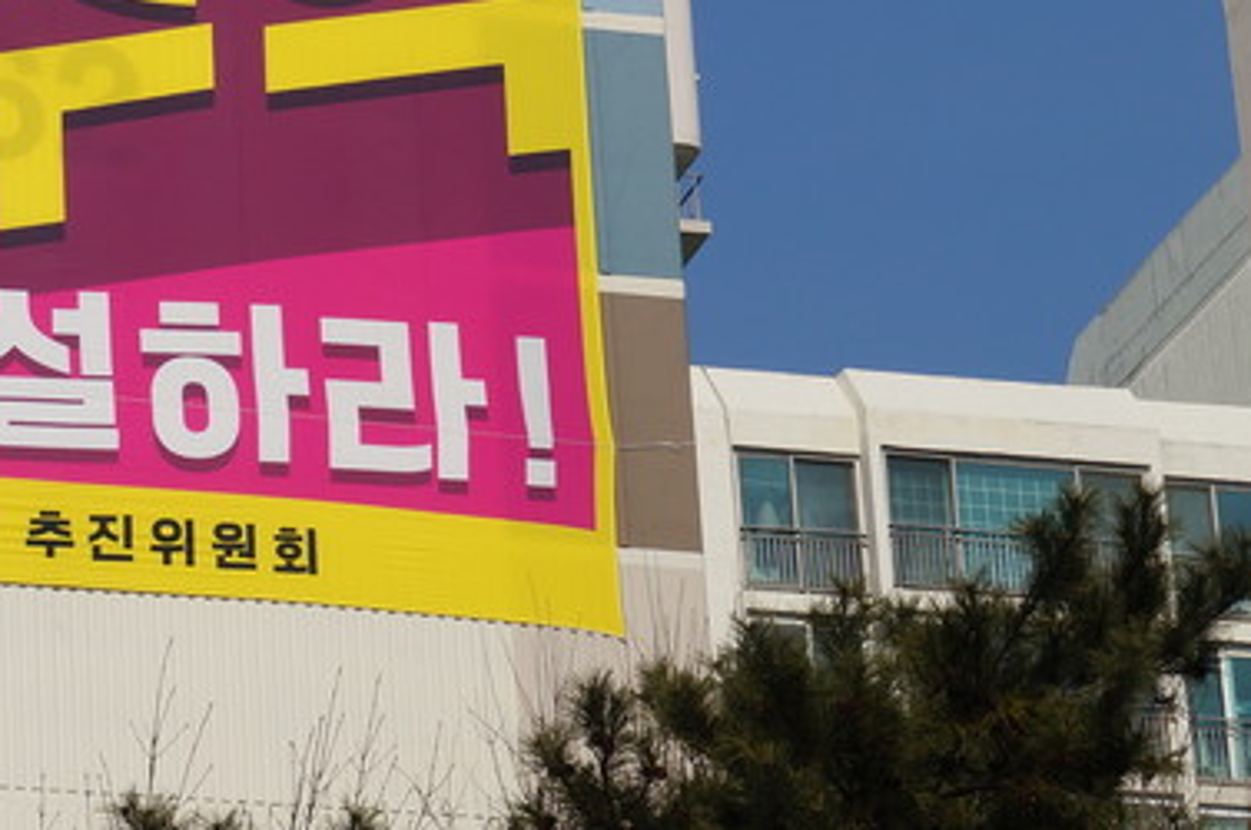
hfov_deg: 9.7
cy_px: 68
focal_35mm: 210
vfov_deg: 6.5
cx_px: -27
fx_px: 7295
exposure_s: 1/250
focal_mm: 55
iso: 100
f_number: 13
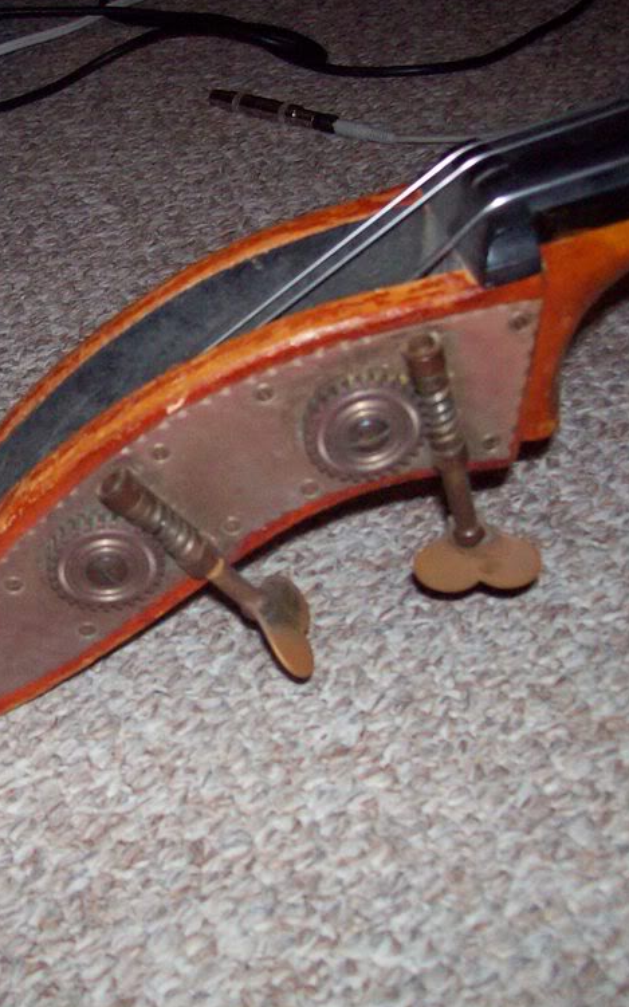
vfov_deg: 38.9
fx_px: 1427
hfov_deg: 24.2
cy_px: 505
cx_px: 79
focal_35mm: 52
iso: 140
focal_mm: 6
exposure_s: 1/64
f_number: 2.7
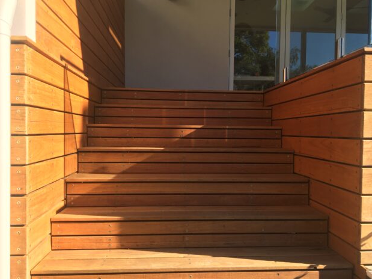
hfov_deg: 60.0
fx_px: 322
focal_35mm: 30
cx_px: 189
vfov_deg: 46.8
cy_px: 140
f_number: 2.2
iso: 25
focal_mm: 4.15
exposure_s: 1/273
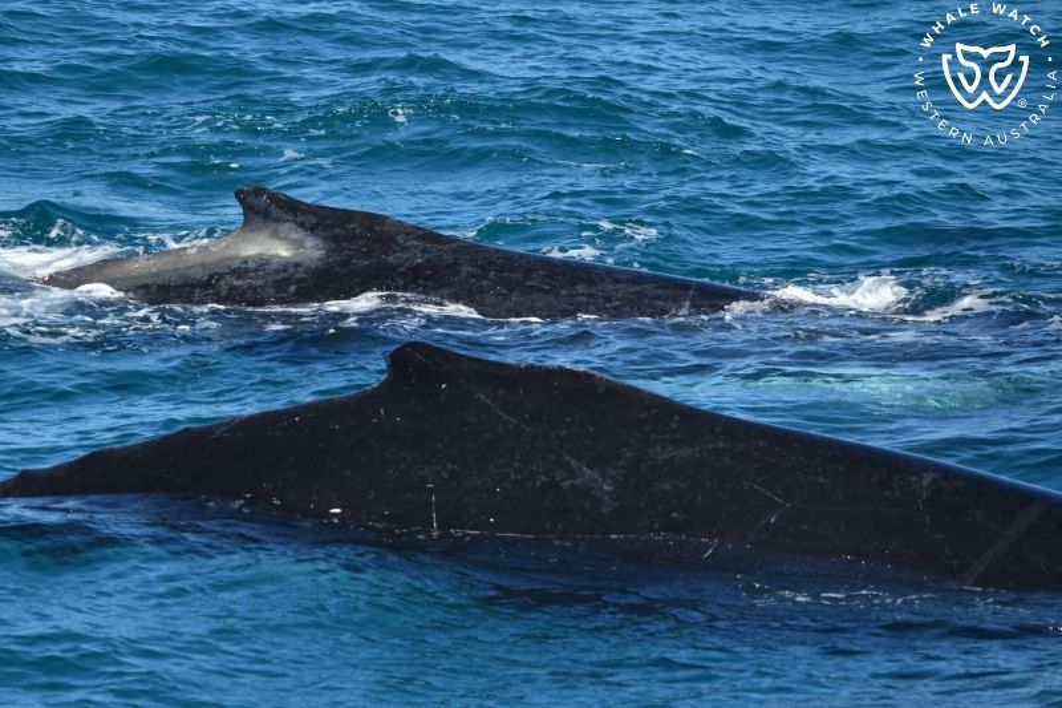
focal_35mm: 360
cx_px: 531
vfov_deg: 3.8
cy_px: 354
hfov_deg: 5.7
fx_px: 10617
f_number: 6
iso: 1250
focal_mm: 360
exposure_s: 1/8000
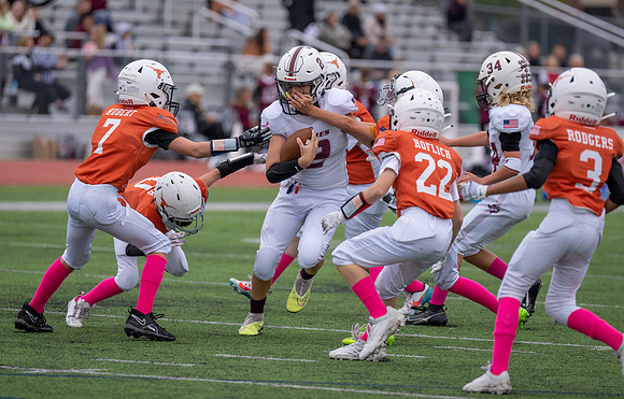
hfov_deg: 6.7
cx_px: 343
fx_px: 5306
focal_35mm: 310
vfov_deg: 4.3
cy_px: 192
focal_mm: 200
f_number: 2.8
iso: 640
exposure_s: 1/1250
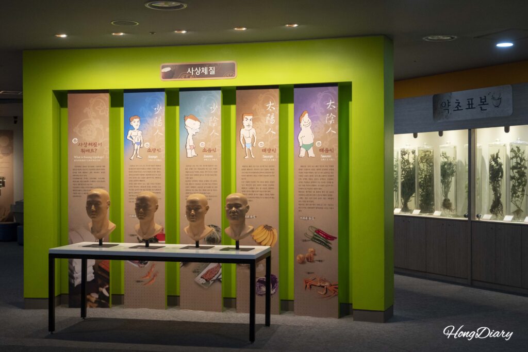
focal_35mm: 50
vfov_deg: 27.0
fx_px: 733
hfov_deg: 39.6
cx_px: 264
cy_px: 176
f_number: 5.6
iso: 4000
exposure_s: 1/160
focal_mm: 50
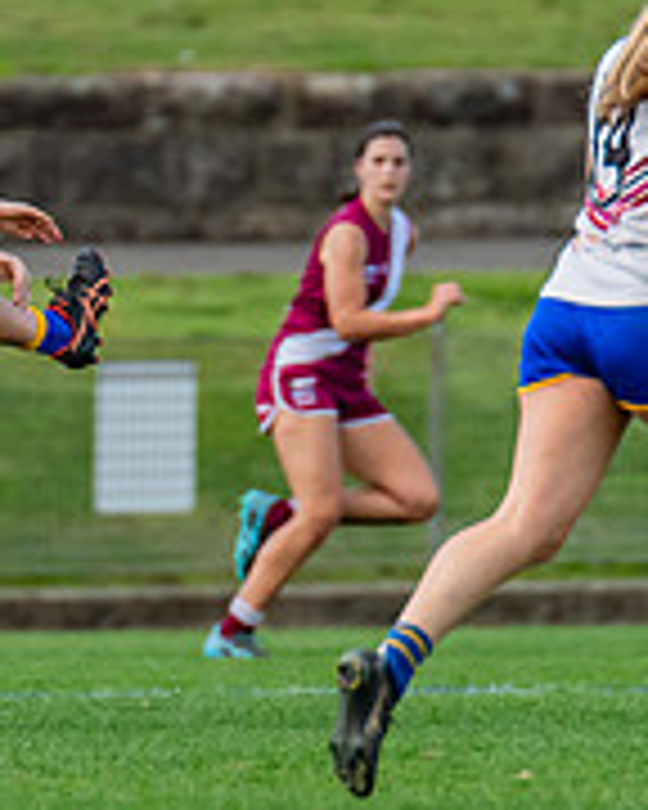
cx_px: -184
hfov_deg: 1.0
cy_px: 275
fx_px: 36559
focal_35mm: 1525
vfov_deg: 1.3
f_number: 5
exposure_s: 1/1250
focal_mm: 420
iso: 800
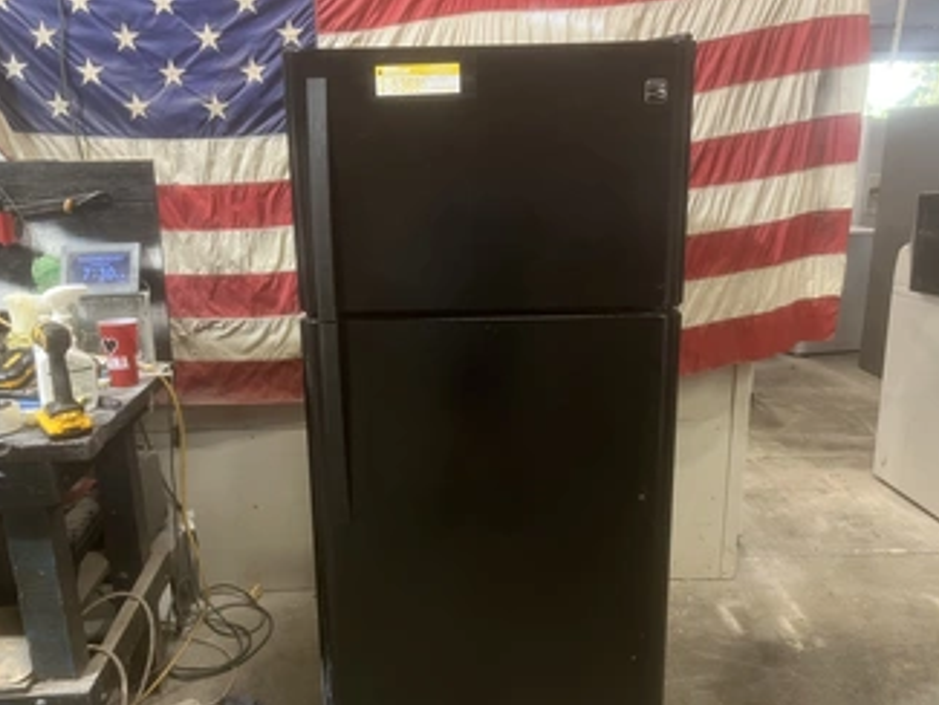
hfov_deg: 56.8
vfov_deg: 44.1
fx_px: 868
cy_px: 405
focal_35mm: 32
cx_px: 454
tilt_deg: -14.9
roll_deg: +1.3
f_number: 1.6
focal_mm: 5.1
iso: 250
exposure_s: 1/60
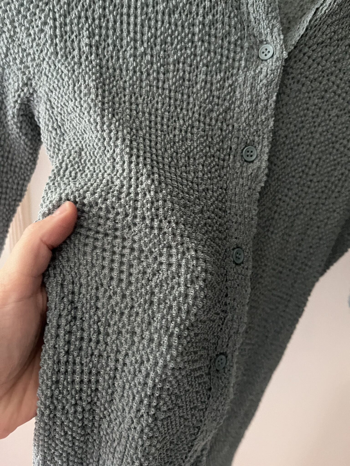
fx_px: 351
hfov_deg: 53.1
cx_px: 175
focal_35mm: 26
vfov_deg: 67.3
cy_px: 233
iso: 640
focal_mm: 5.1
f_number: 1.6
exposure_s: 1/32
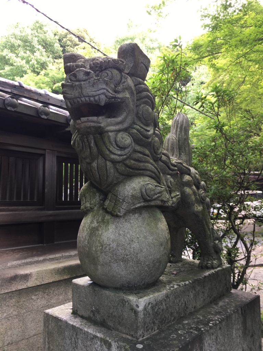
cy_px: 176
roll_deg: +0.7
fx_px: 294
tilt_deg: +5.4
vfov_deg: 61.7
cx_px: 132
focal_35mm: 29
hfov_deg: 48.2
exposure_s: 1/60
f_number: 2.2
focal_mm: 4.15
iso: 32
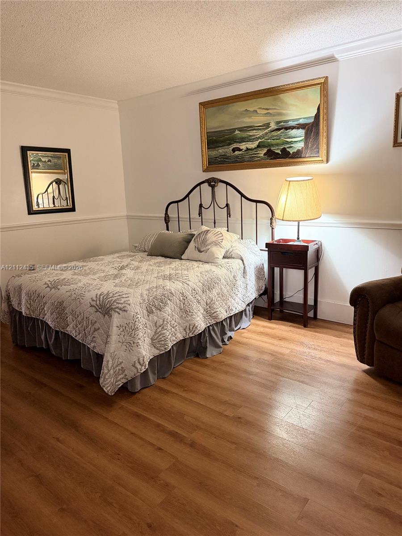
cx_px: 201
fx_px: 372
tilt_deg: -10.1
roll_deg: +0.9
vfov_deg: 71.6
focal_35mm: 24
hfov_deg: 56.8
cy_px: 268
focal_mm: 6.76
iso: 500
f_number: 1.78
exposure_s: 1/60
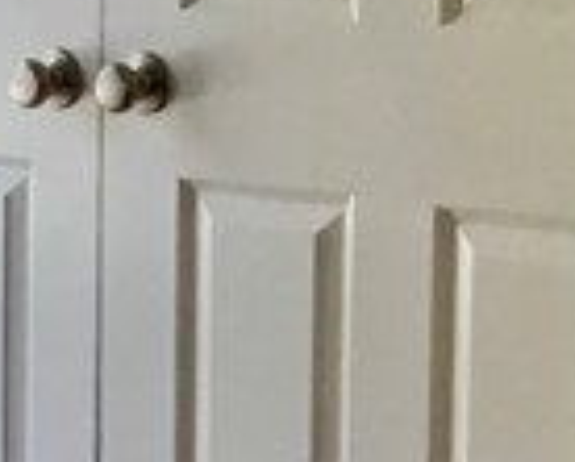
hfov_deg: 8.0
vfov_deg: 6.9
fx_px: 3820
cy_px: 400
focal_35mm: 224
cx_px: -792
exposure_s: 1/40
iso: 32
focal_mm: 3.3
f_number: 2.4
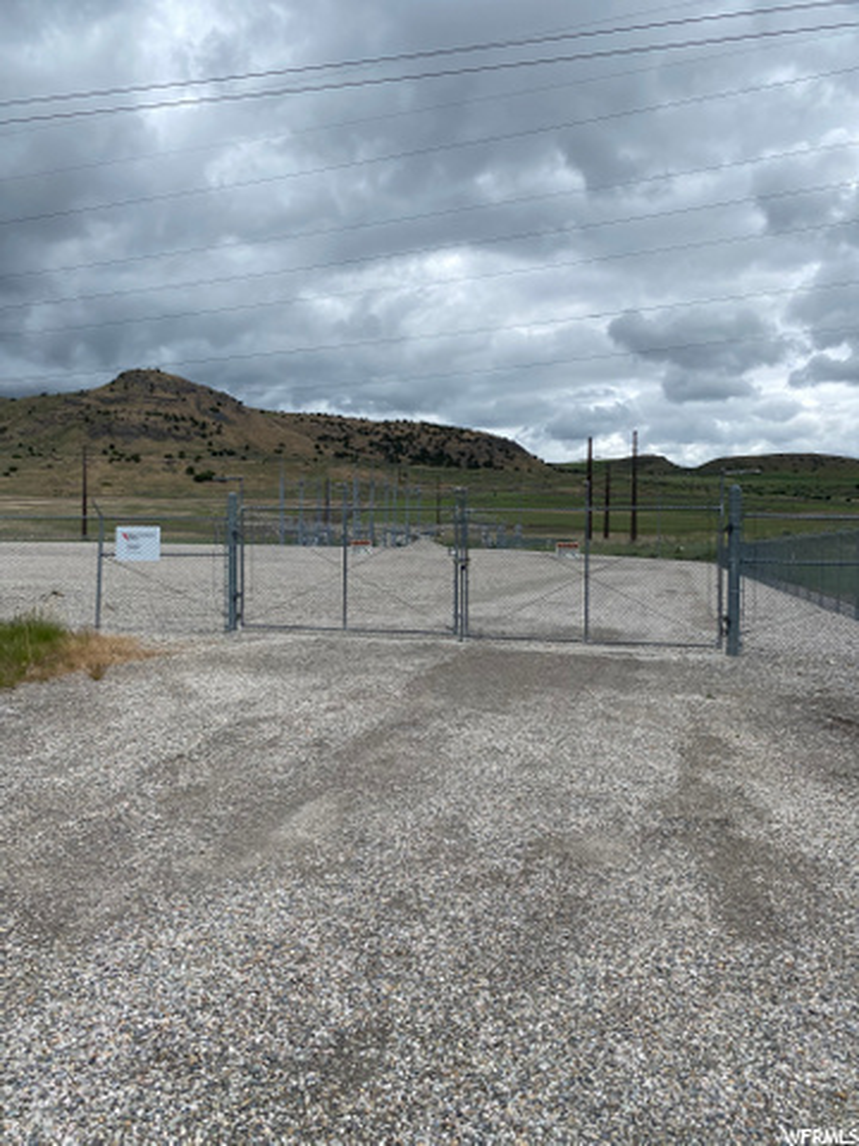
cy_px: 573
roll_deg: -0.8
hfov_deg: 53.1
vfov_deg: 67.3
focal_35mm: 26
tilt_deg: -0.2
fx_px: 860
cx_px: 430
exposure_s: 1/4115
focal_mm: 4.25
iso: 32
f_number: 1.8
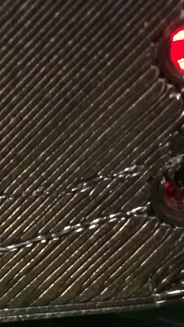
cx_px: -287
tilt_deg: -30.1
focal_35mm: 141
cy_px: 253
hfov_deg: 7.9
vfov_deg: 15.2
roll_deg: +0.1
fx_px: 1223
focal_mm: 4.15
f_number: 2.2
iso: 400
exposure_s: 1/17
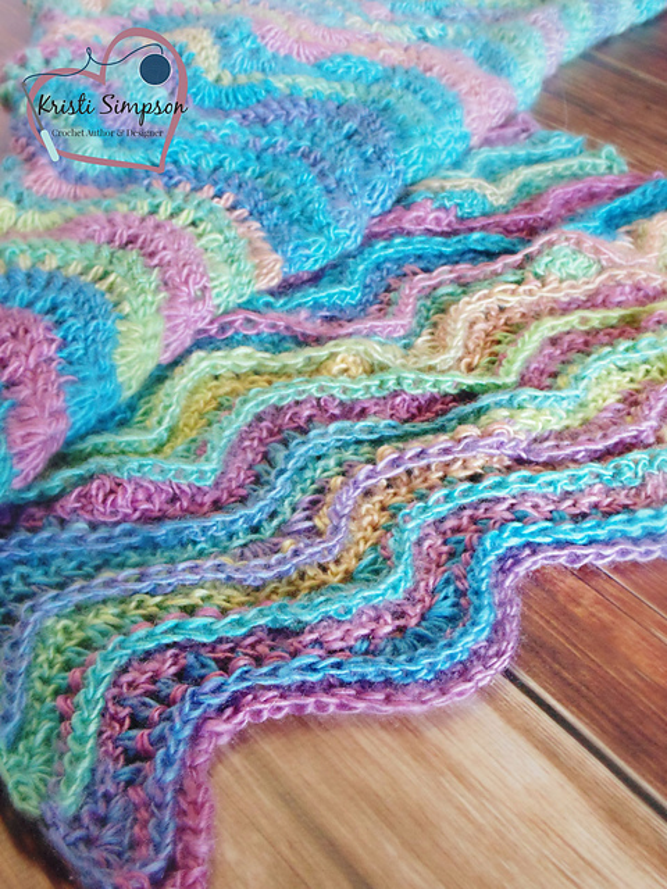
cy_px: 444
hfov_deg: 35.1
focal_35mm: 41
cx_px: 334
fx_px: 1053
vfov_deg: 45.8
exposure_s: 1/25
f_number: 3.6
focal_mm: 7.4
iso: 400
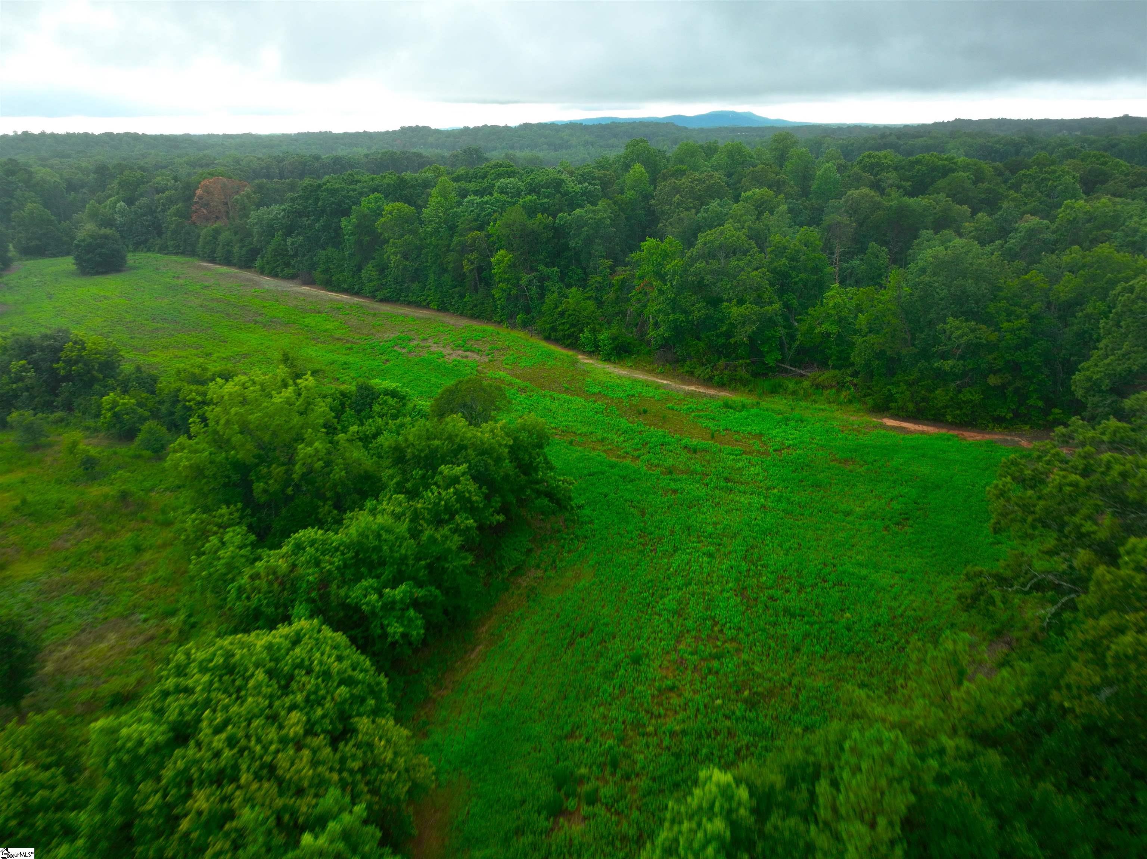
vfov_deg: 56.8
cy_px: 430
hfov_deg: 71.6
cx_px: 574
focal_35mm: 24
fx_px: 795
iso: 120
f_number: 2.8
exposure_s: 1/15
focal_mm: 12.29
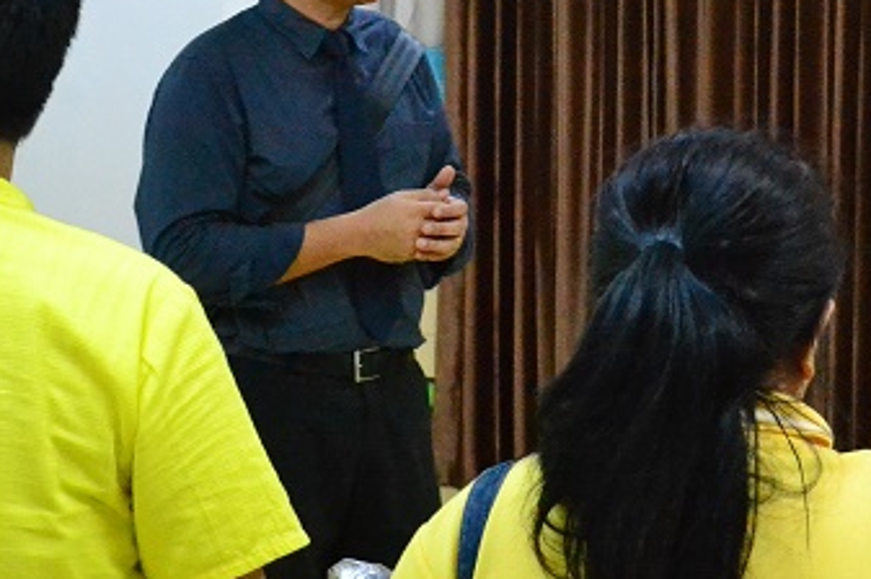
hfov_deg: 17.8
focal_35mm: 114
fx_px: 2755
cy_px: 319
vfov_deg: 12.0
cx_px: 675
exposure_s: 1/160
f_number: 6.3
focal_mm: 32
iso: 6400
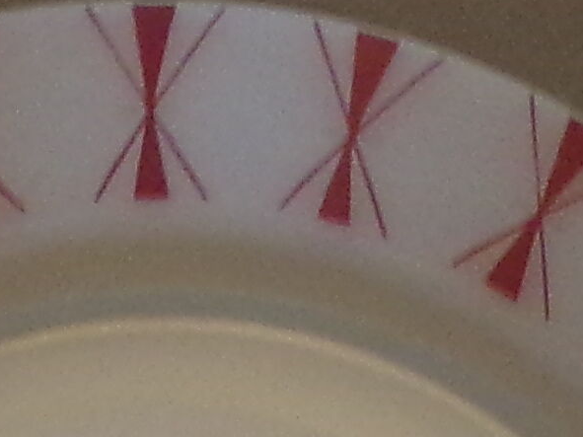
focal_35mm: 382
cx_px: 179
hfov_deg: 5.2
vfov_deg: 3.9
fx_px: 6432
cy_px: 824
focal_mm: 8.7
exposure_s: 1/17
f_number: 3.5
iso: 283
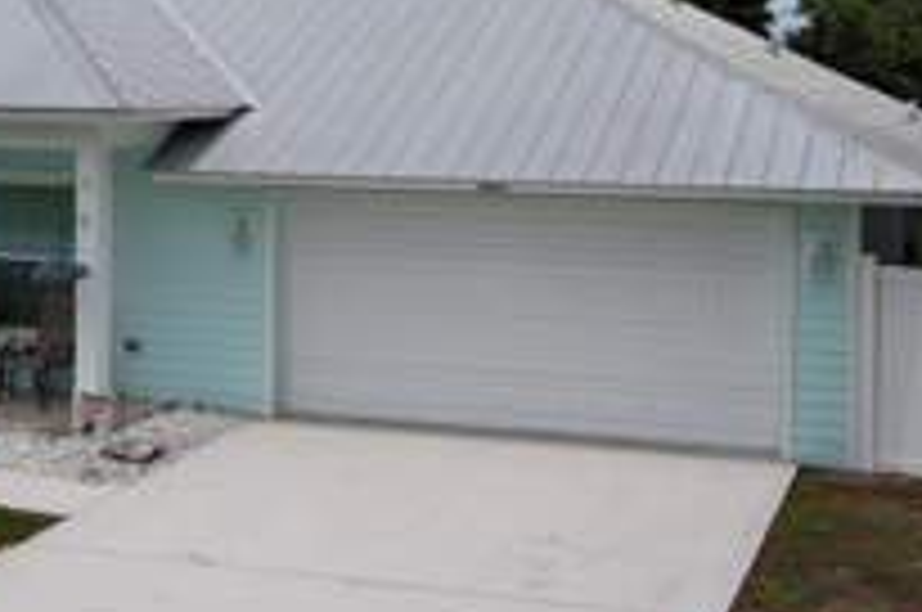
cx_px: 441
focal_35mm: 68
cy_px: 99
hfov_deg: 29.7
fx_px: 1739
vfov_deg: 19.7
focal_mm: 10.57
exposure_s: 1/633
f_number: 2.8
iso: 100
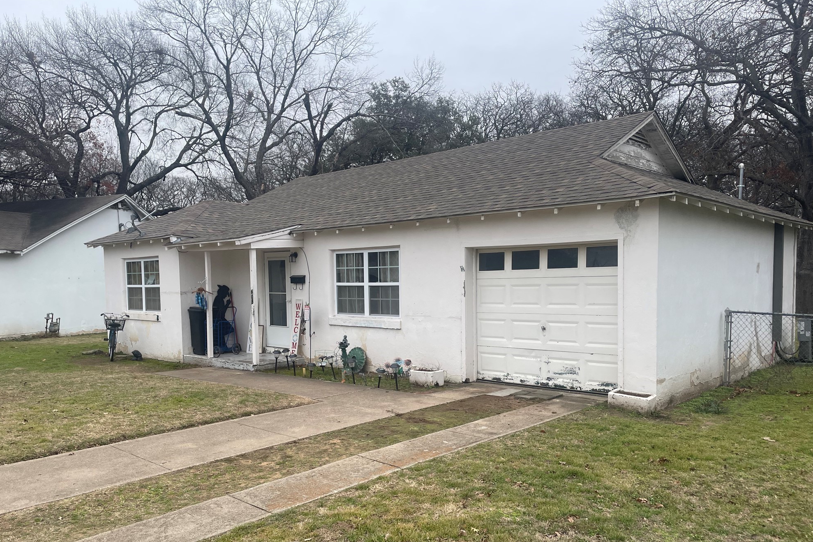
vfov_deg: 46.3
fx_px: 632
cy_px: 304
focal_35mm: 28
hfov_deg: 65.5
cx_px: 400
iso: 32
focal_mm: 4.2
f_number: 1.6
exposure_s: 1/875
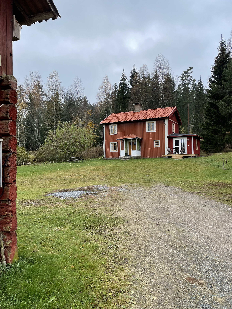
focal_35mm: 26
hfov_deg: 53.1
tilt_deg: +0.0
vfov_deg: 67.3
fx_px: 232
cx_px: 116
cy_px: 154
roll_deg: +1.0
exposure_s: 1/711
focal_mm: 4.2
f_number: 1.6
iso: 32
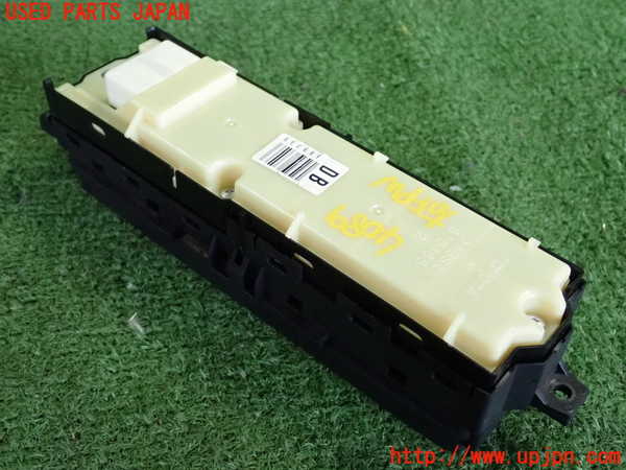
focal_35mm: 44
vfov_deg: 32.9
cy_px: 235
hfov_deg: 42.9
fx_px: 796
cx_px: 313
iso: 1600
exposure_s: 1/125
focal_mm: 7.84
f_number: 2.9
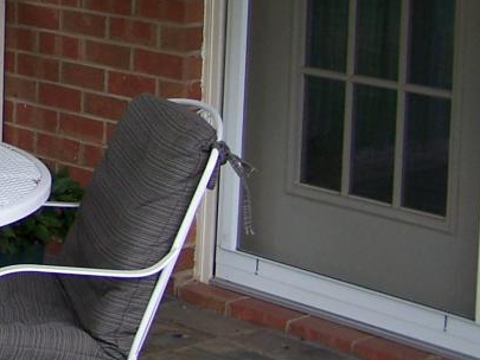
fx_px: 1664
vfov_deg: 12.0
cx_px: -173
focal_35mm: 120
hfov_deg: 15.5
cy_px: -116
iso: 80
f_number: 2.8
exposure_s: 1/125
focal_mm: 6.3
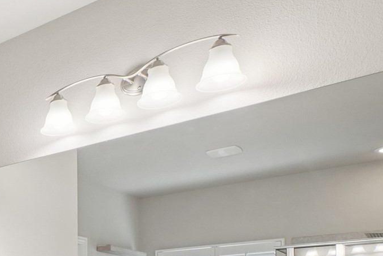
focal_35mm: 48
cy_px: 339
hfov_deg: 31.0
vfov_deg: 24.3
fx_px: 511
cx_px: -126
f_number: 8
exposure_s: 1/15
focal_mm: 10
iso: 400
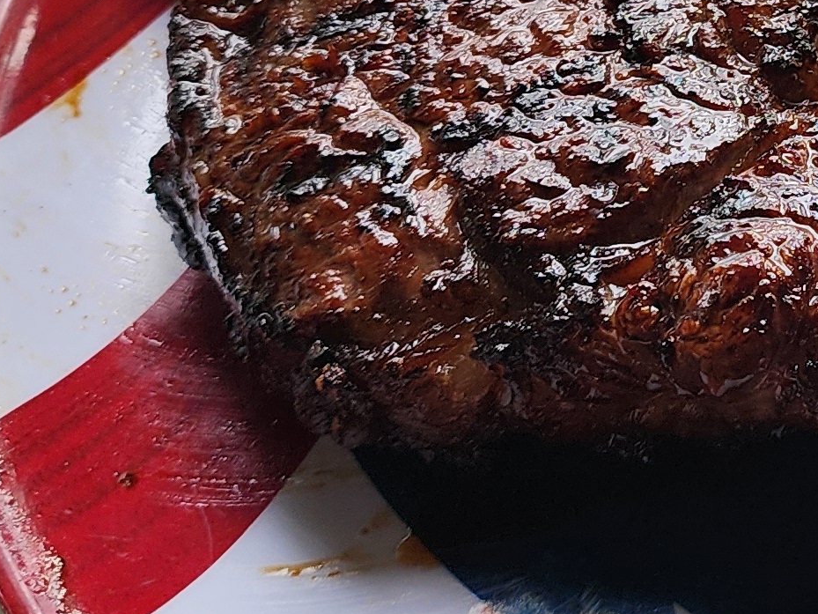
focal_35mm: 99
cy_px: -169
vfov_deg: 14.4
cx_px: 1063
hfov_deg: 18.5
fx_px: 2340
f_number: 1.8
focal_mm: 6.4
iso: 64
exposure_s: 1/180
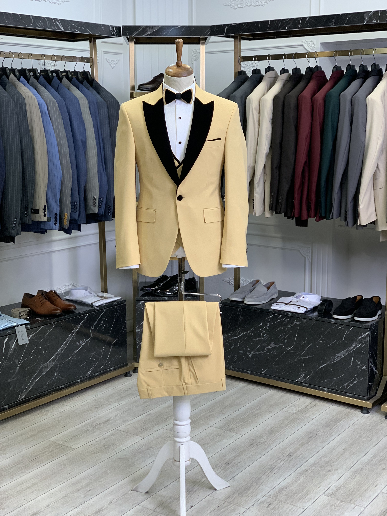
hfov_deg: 28.0
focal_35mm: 52
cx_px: 194
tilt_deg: -10.1
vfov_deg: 36.8
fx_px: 775
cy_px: 258
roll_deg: -0.8
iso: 125
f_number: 2.4
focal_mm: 6
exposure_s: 1/122
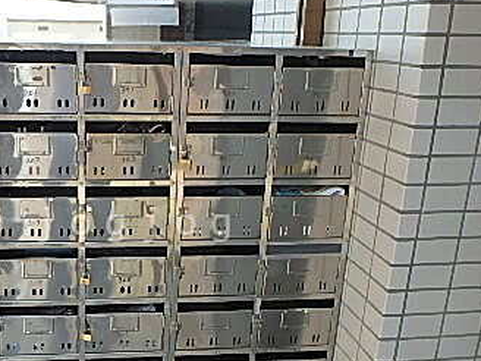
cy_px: 225
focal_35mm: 41
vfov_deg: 35.0
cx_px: 138
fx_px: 570
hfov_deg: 44.7
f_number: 3.5
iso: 125
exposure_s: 1/100
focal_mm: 3.7
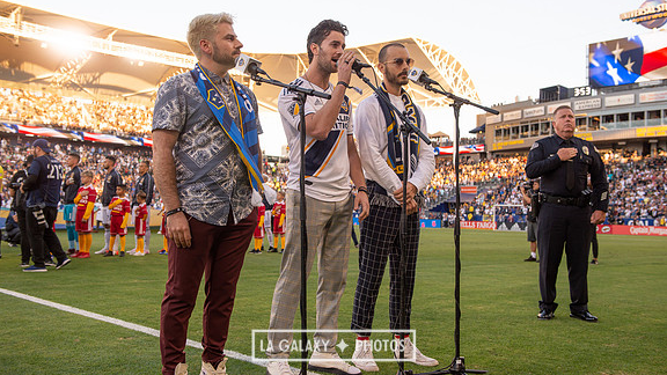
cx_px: 334
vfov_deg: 31.2
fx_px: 672
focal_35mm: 38
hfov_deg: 52.8
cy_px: 172
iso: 160
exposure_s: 1/500
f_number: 4.5
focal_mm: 36
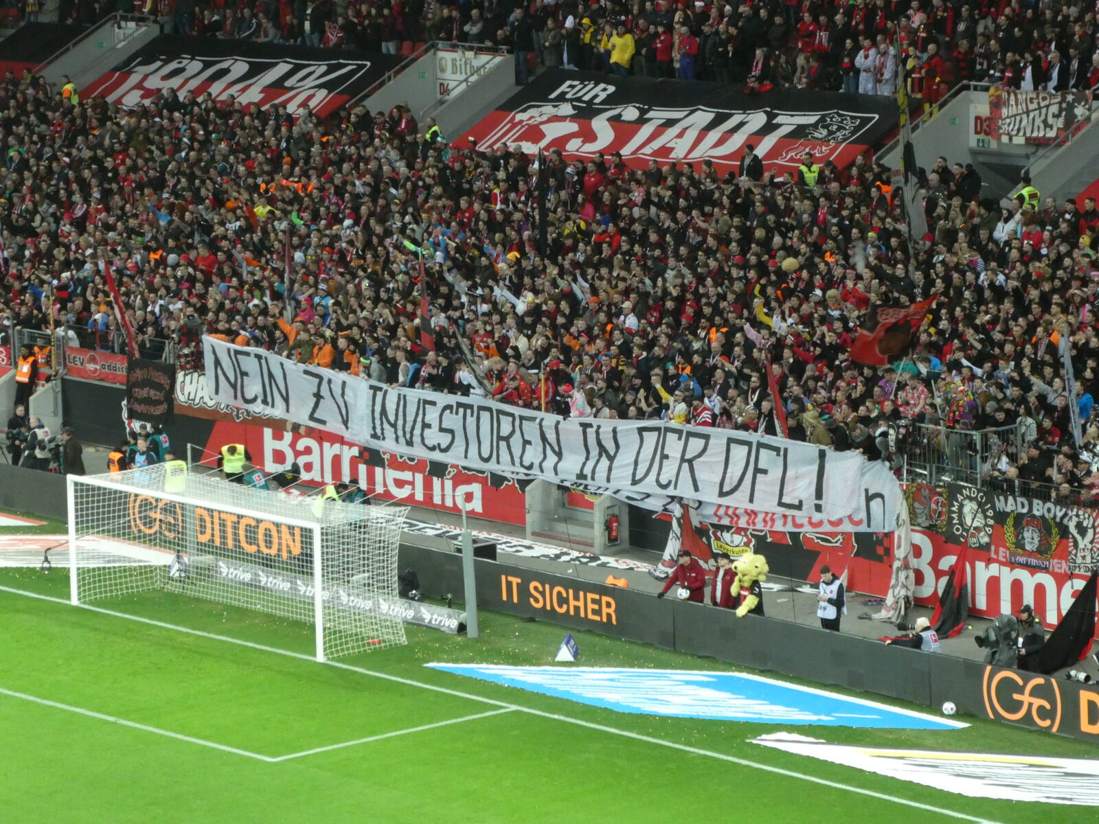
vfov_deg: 10.4
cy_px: 412
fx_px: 4540
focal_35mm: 143
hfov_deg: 13.8
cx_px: 550
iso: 800
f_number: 5.4
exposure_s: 1/80
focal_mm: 25.6
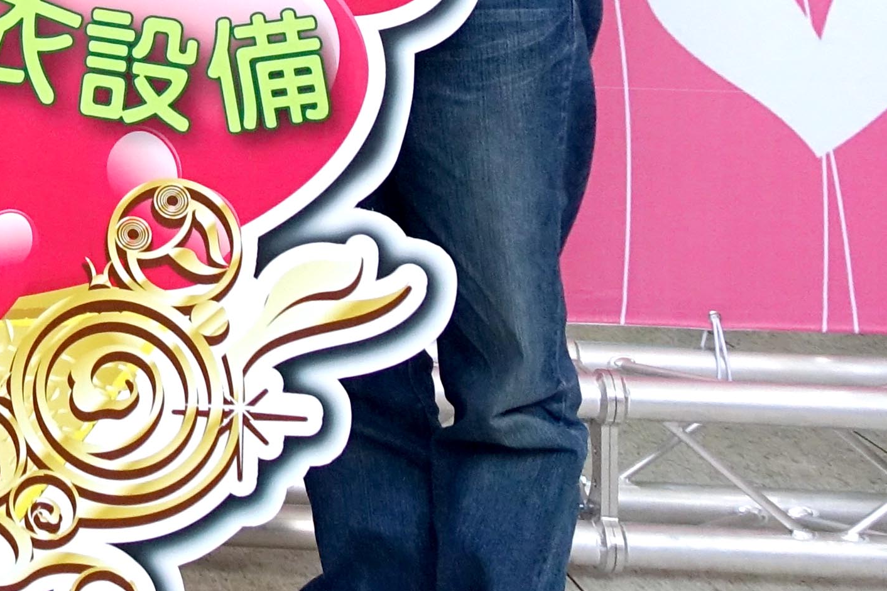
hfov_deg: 19.3
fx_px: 2291
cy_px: -352
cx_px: -415
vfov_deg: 13.6
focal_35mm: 93
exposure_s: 1/200
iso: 500
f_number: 2.8
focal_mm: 8.8
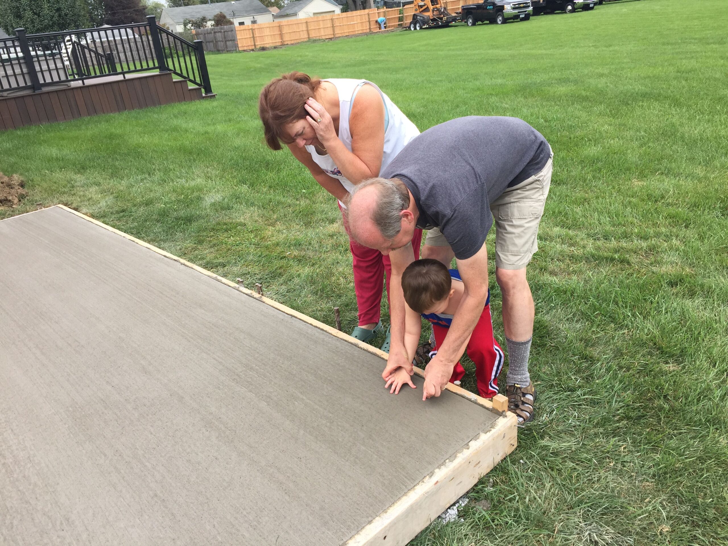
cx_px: 364
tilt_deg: -22.1
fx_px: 610
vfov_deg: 48.2
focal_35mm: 29
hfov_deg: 61.7
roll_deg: +7.5
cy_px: 273
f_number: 2.2
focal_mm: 4.15
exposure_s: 1/488
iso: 32
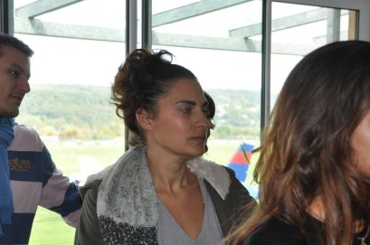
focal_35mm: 94
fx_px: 964
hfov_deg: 21.7
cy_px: 171
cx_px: 193
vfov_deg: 14.5
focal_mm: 40
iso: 400
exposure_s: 1/125
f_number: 4.8
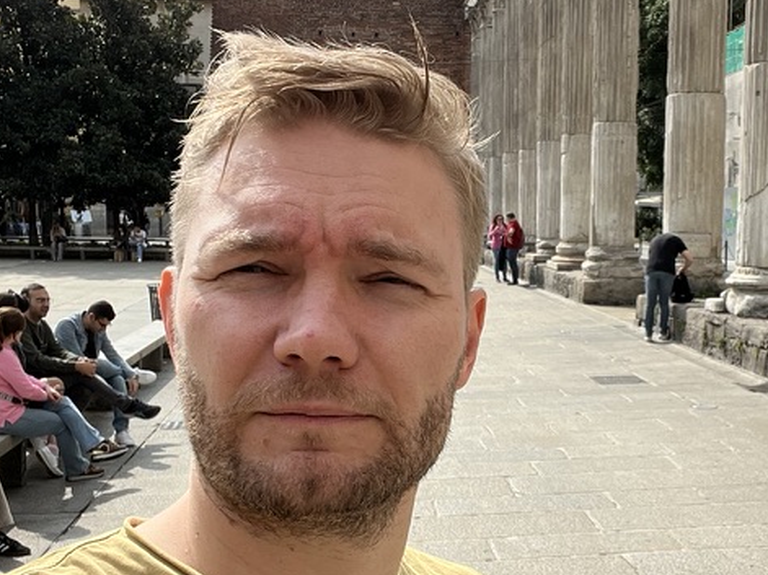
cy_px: 349
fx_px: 1109
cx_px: 507
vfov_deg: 29.0
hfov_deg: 37.8
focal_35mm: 50
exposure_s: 1/857
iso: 32
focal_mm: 2.71
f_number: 2.2
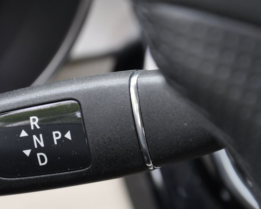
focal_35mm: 237
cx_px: 102
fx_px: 1830
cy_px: 139
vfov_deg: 6.5
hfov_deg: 8.2
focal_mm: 90
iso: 400
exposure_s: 1/60
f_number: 5.6
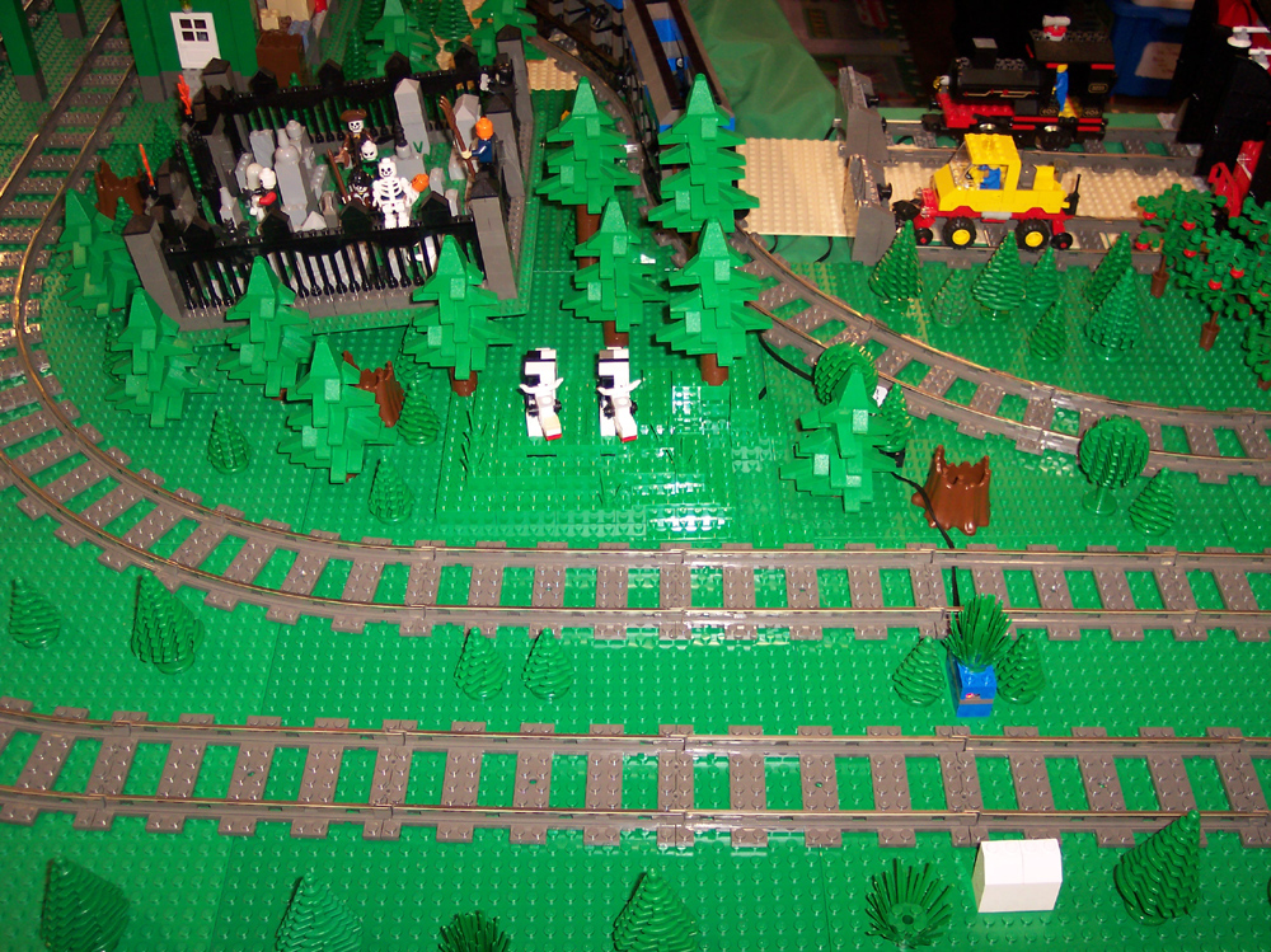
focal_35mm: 38
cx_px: 636
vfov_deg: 37.7
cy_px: 476
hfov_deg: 49.0
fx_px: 1395
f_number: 2.8
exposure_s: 1/30
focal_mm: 8
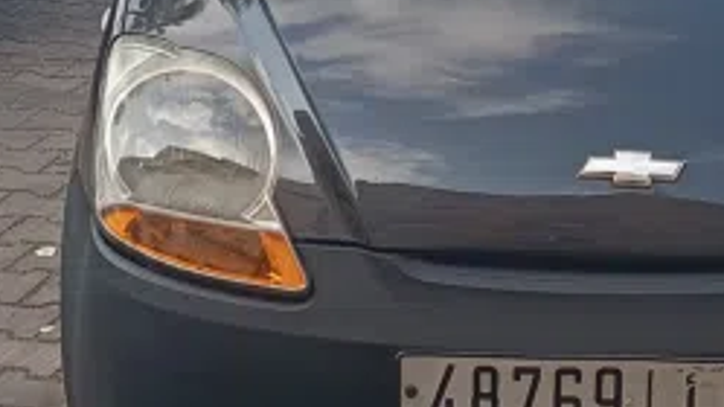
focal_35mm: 98
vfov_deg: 12.3
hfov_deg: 21.4
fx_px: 1881
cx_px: 631
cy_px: 70
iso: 50
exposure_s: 1/117
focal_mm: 5.24
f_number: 1.7
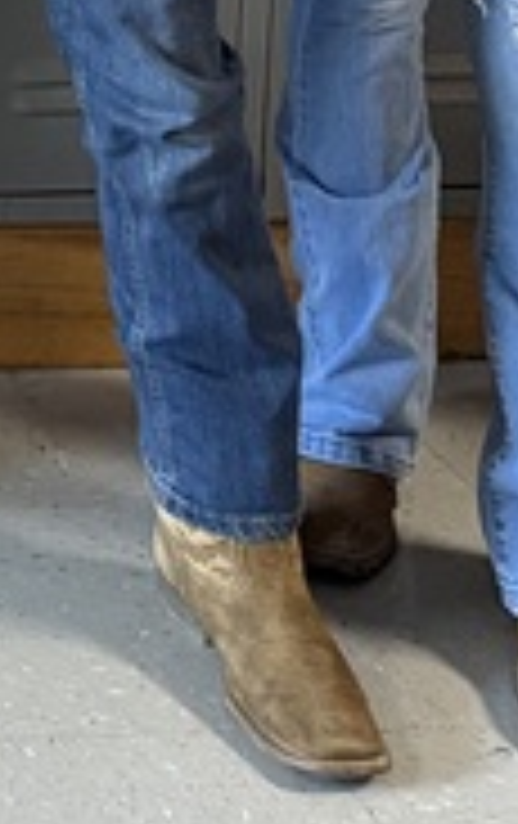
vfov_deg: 12.8
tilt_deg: -6.8
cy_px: -851
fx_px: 3195
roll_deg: -0.7
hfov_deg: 7.7
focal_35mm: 142
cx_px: -1203
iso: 500
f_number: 1.78
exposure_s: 1/60
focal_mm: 6.76
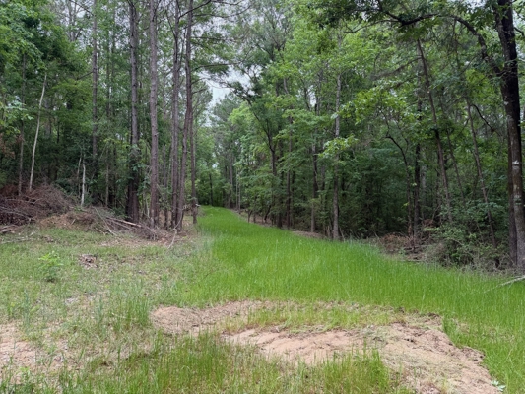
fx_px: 364
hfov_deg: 71.6
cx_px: 262
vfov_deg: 56.8
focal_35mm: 24
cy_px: 197
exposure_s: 1/567
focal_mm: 6.76
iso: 100
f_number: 1.78
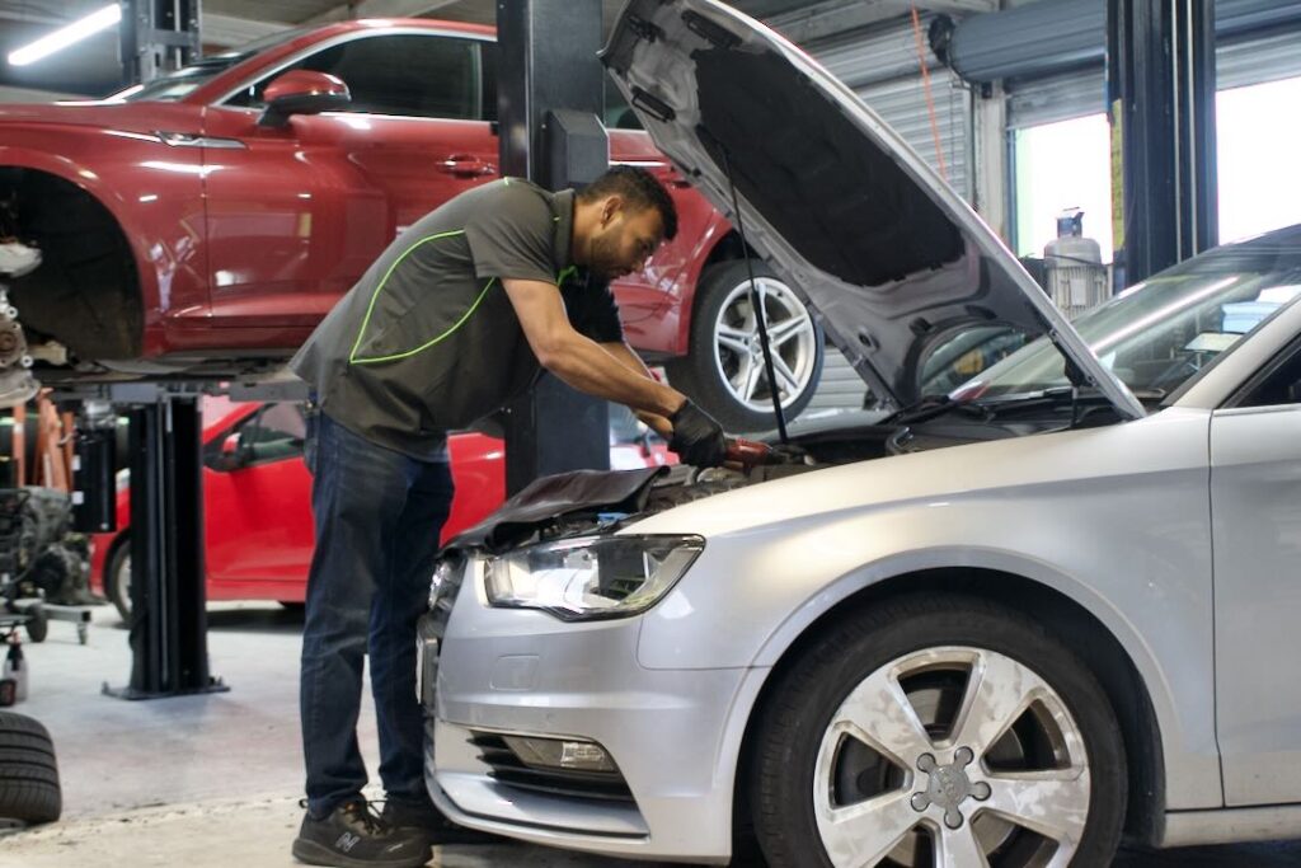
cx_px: 650
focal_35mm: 49
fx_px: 1771
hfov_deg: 40.3
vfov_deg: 27.5
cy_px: 434
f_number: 4.5
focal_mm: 33
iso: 2000
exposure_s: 1/60
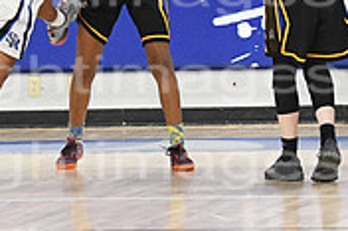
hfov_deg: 3.6
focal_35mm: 575
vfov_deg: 2.4
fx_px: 5553
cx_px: 61
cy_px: -50
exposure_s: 1/640
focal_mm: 116
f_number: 3.2
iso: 5000
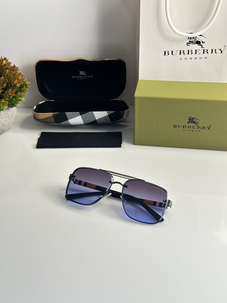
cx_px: 114
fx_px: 420
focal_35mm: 48
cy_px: 152
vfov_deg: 39.7
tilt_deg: -30.8
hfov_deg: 30.3
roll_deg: +1.4
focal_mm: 6.86
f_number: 1.78
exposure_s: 1/60
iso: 125
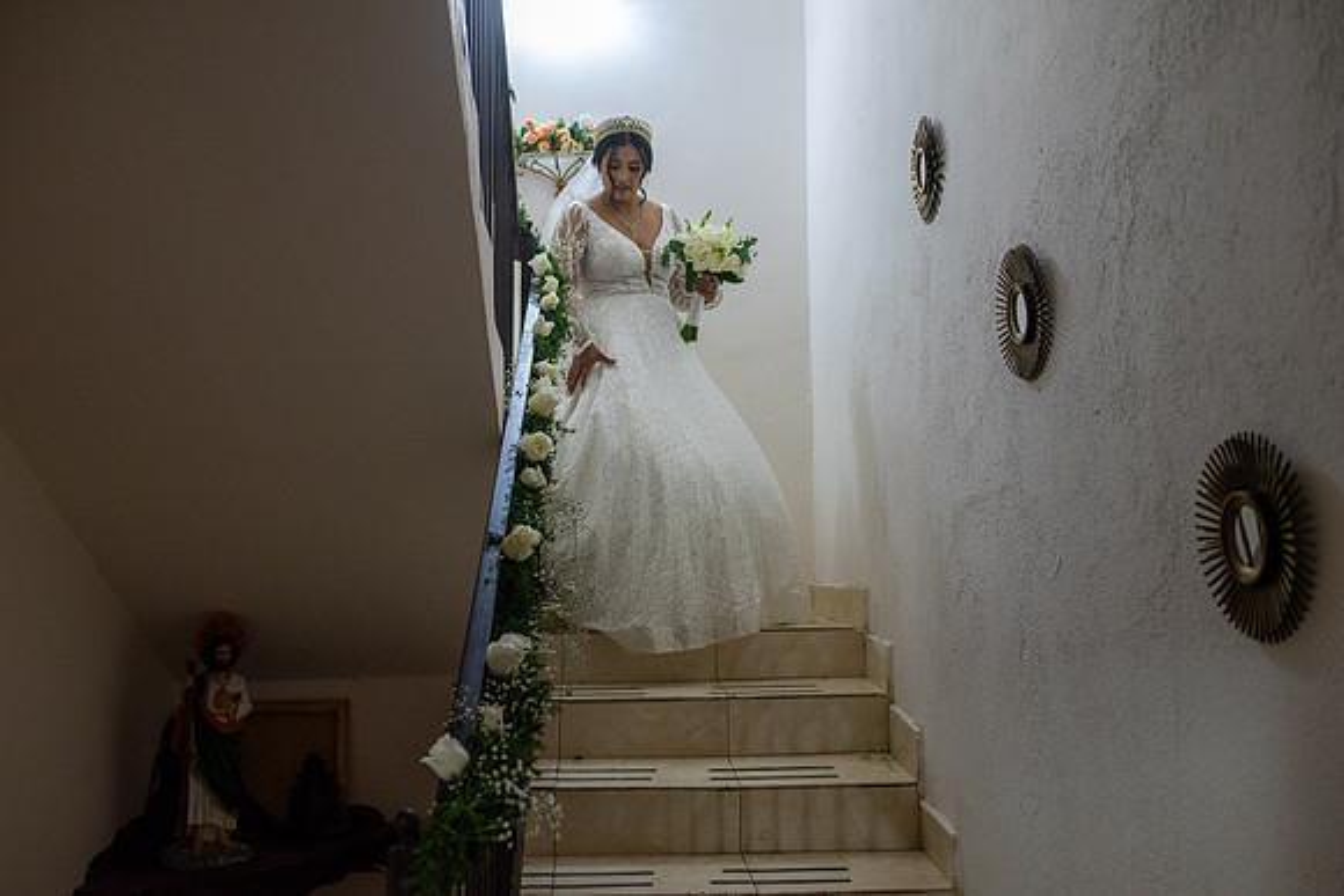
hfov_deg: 54.4
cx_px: 672
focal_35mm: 35
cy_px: 448
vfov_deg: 37.9
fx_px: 1307
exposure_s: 1/125
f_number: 3.5
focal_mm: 35
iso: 1600
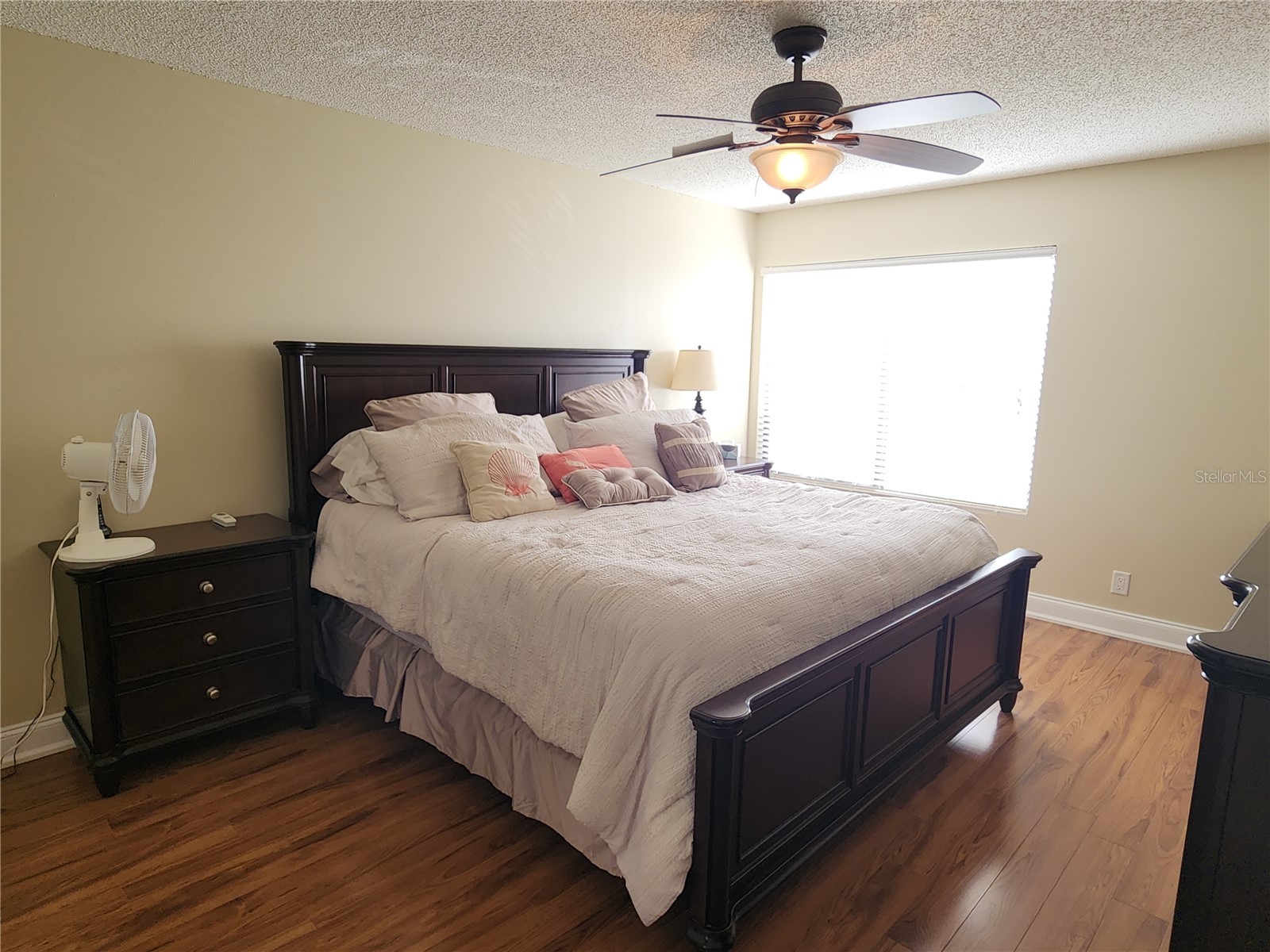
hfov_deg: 106.2
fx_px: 477
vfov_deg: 89.9
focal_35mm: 13
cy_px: 476
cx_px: 635
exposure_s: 1/120
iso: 100
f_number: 2.2
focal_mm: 2.2
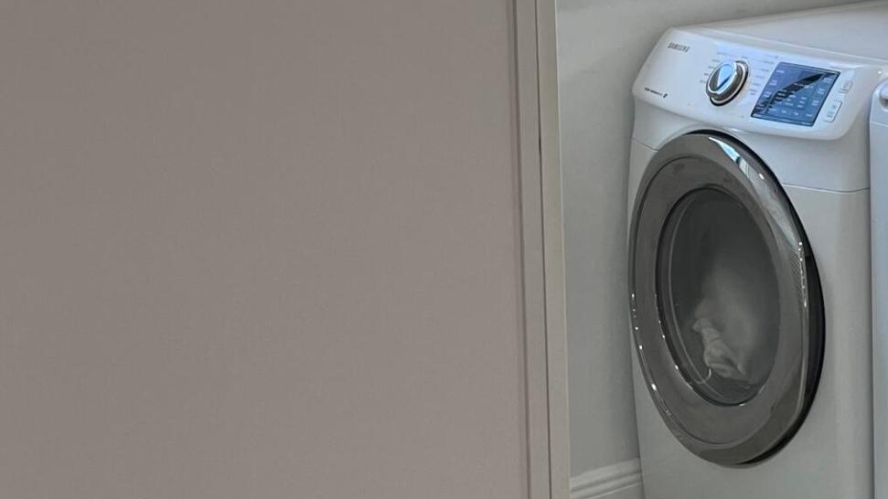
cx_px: 1280
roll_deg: +0.1
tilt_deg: -6.3
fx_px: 1978
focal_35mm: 84
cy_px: -83
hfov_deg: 21.7
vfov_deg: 14.0
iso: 40
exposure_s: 1/225
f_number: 1.6
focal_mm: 5.1
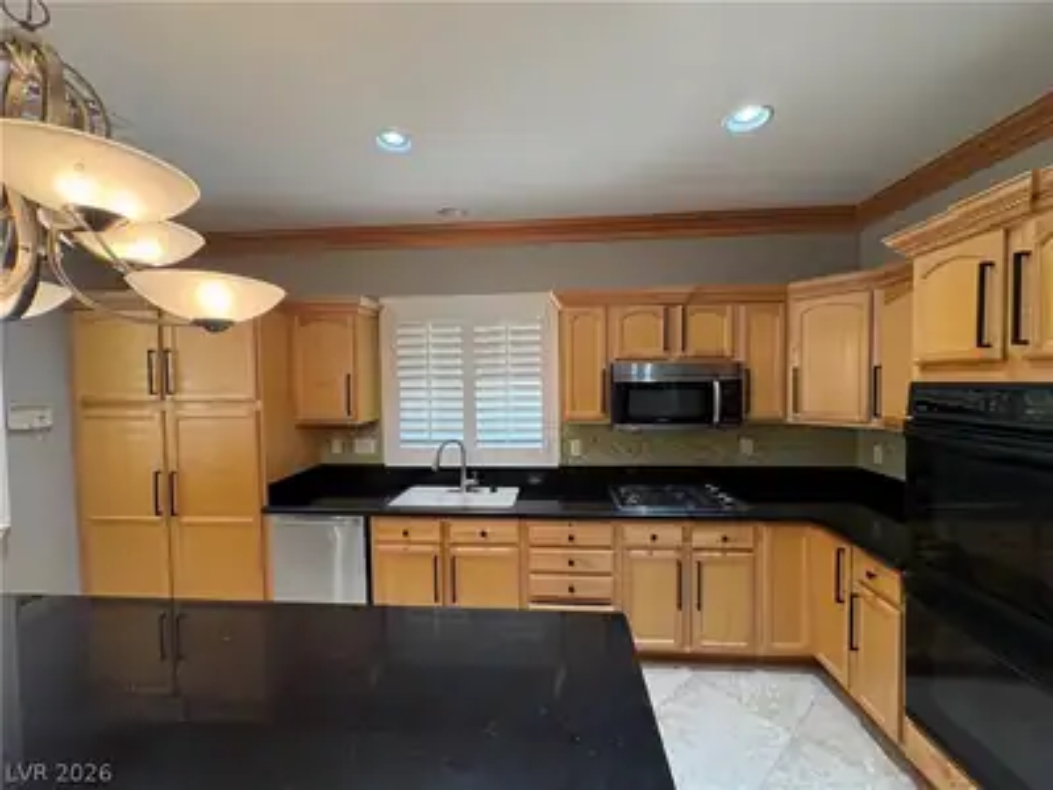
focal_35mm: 14
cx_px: 526
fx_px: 426
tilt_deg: -1.0
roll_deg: +1.2
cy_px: 395
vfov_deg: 85.7
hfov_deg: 102.1
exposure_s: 1/60
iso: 125
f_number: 2.2
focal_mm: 2.22
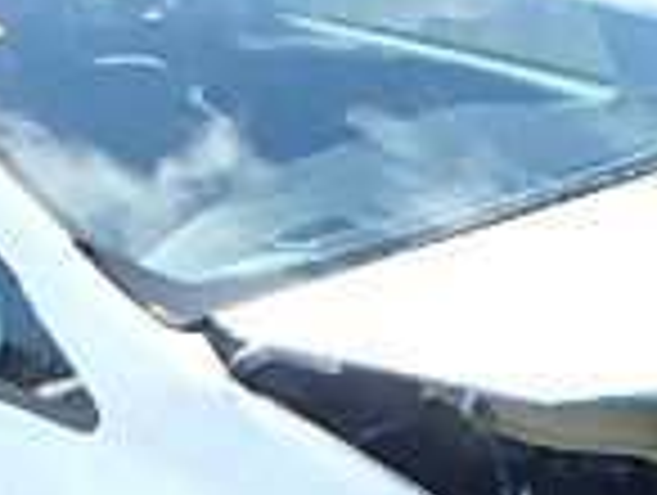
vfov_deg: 11.4
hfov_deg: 15.5
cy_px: 662
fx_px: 2414
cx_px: 310
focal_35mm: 127
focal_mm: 5.2
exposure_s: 1/250
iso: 125
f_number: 4.6
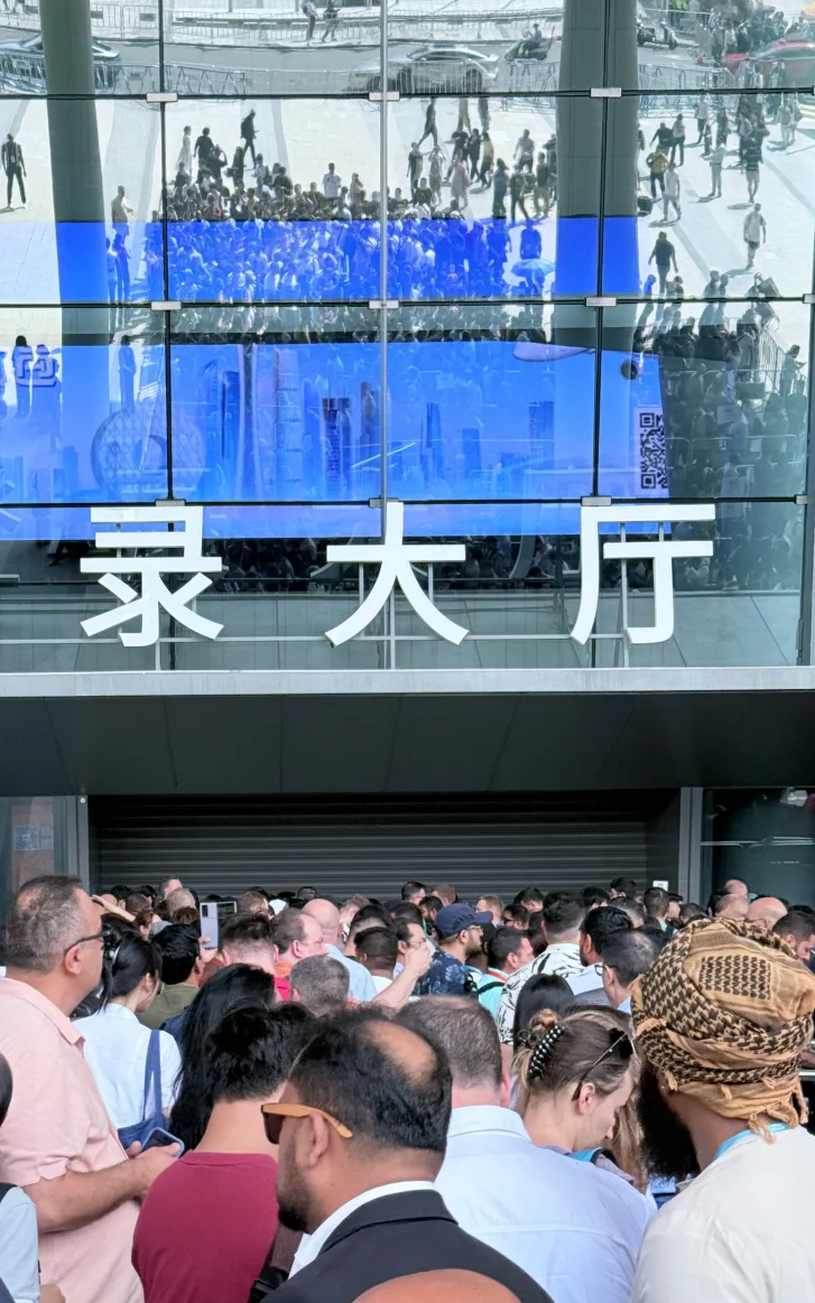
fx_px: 2239
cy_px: 689
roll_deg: +0.7
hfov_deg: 20.6
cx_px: 284
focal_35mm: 63
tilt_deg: +6.6
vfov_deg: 32.5
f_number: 1.78
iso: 80
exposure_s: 1/1264
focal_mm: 6.76
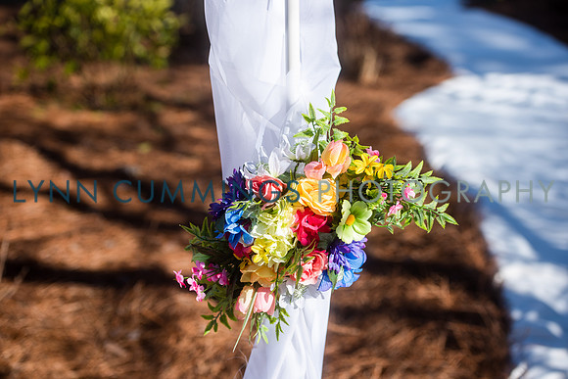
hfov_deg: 25.4
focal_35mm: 80
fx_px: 1262
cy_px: 190
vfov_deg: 17.1
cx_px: 284
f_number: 3.5
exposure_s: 1/800
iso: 64
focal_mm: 80
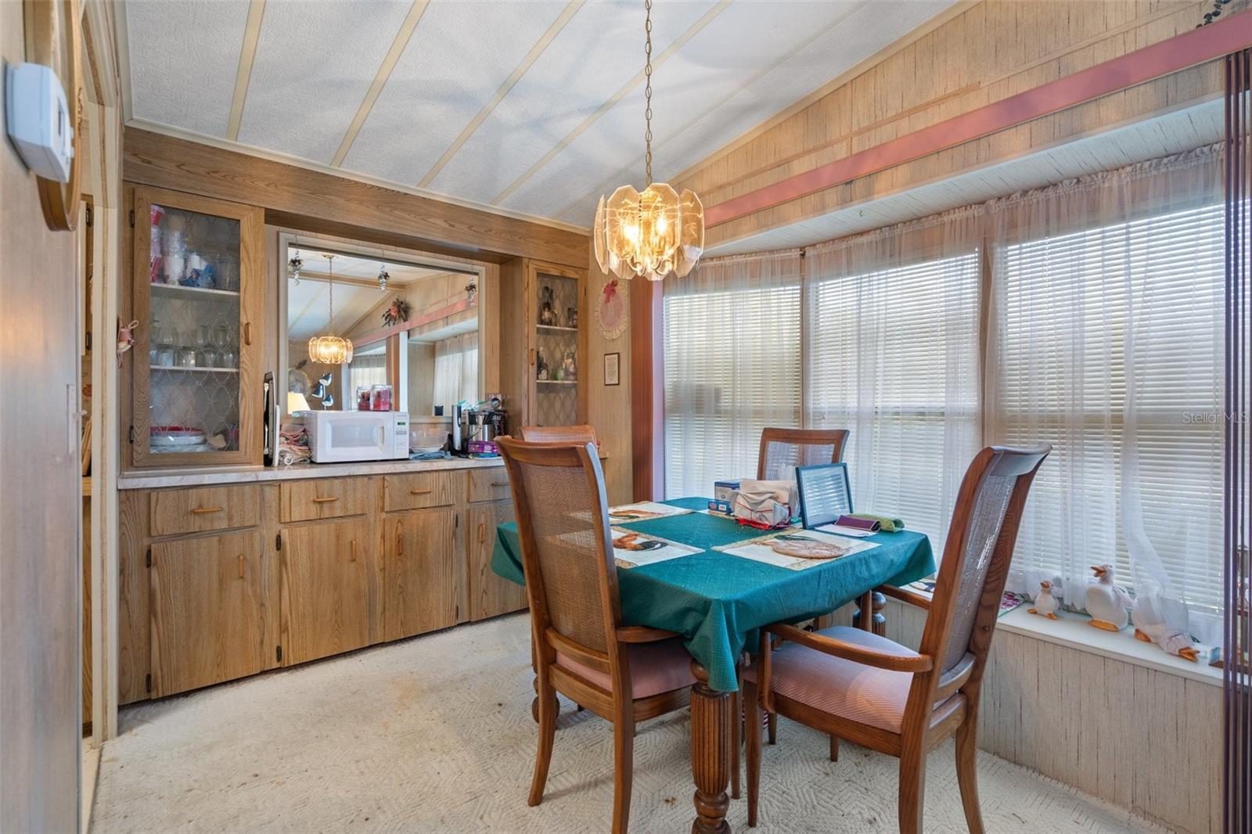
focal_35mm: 16
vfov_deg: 73.7
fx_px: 556
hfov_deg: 96.7
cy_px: 417
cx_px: 626
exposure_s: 1/1.25
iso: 400
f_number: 8
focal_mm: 16
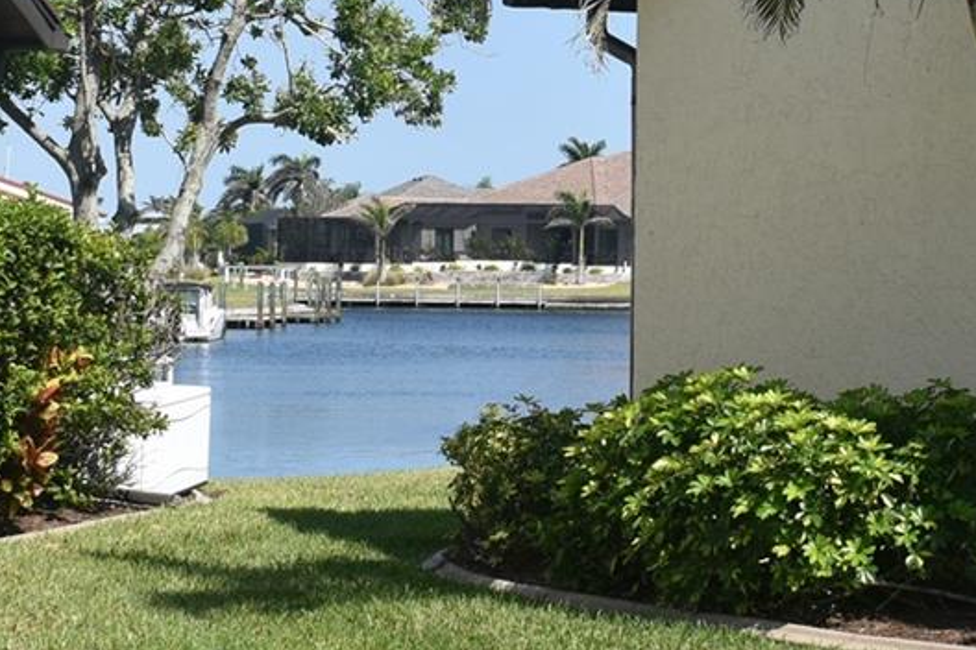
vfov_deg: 12.5
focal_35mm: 109
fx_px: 2955
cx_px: 640
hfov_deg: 18.7
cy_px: 161
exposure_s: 1/500
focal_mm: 24
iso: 200
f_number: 9
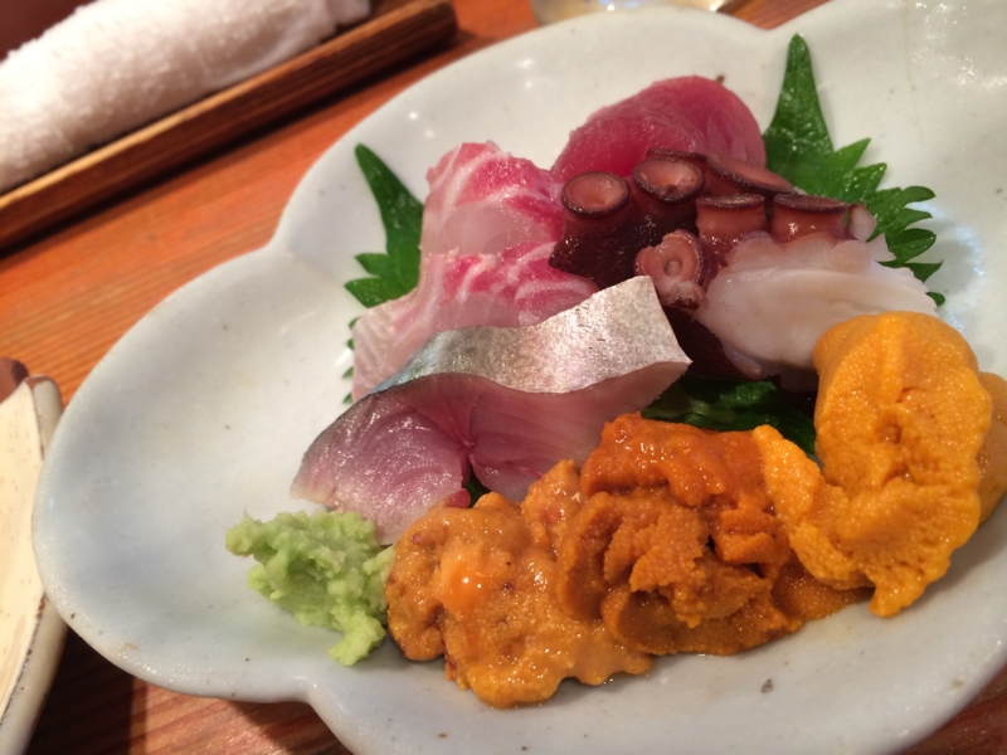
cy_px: 378
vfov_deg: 46.8
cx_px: 504
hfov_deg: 60.0
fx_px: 873
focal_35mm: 30
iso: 100
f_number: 2.2
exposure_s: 1/33
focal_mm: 4.12
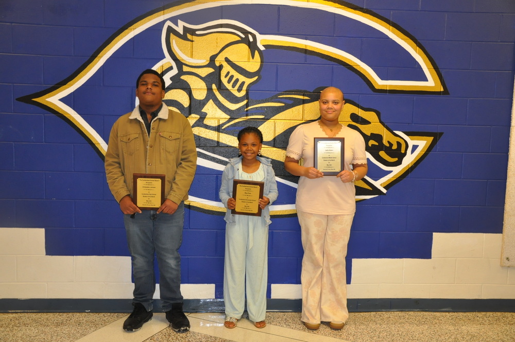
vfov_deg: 36.8
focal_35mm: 36
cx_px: 258
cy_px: 171
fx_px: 514
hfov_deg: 53.2
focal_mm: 24
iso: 800
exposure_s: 1/60
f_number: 3.8
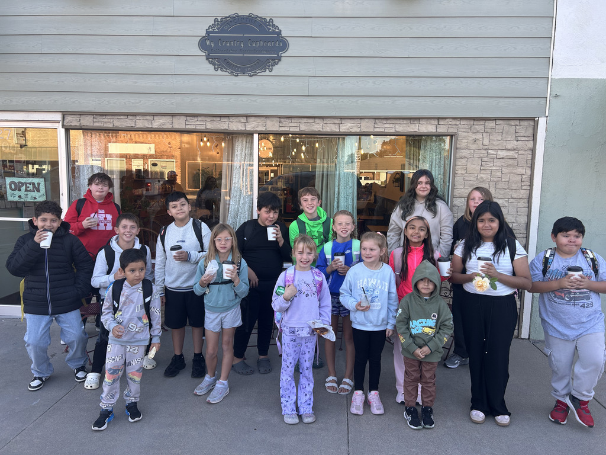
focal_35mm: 26
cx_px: 303
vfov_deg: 53.1
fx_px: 455
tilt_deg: -7.6
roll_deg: -0.9
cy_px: 228
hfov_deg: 67.3
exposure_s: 1/227
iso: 40
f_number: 1.5
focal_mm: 5.7
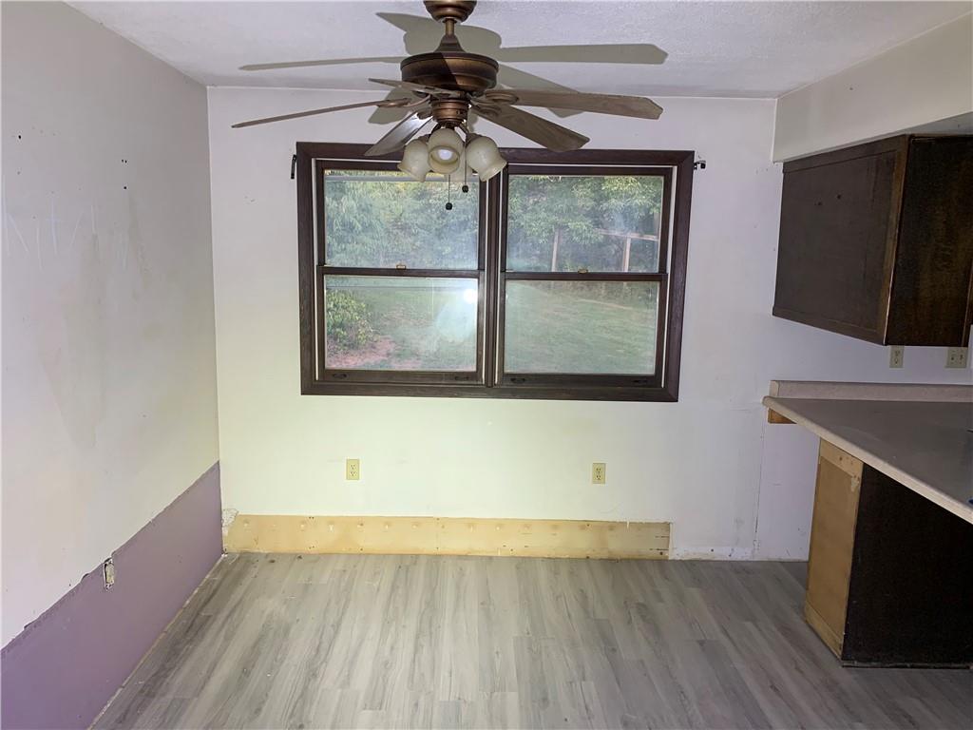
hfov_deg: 67.3
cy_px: 365
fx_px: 731
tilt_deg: -8.7
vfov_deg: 53.1
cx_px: 486
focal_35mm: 26
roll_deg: -0.4
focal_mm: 4.25
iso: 80
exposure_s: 1/121
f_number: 1.8
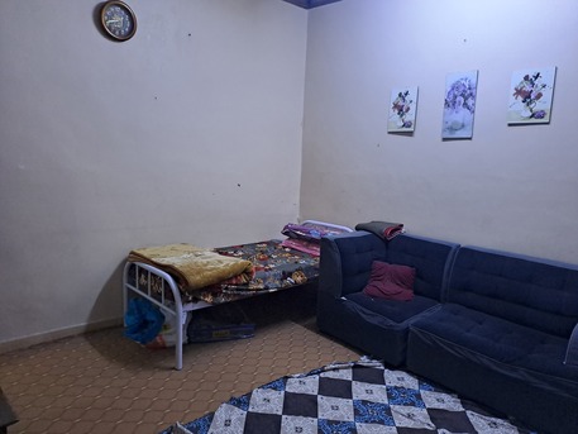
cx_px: 289
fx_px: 418
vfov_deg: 54.9
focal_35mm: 25
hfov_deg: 69.4
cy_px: 217
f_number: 1.8
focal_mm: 4.65
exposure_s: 1/30
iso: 320
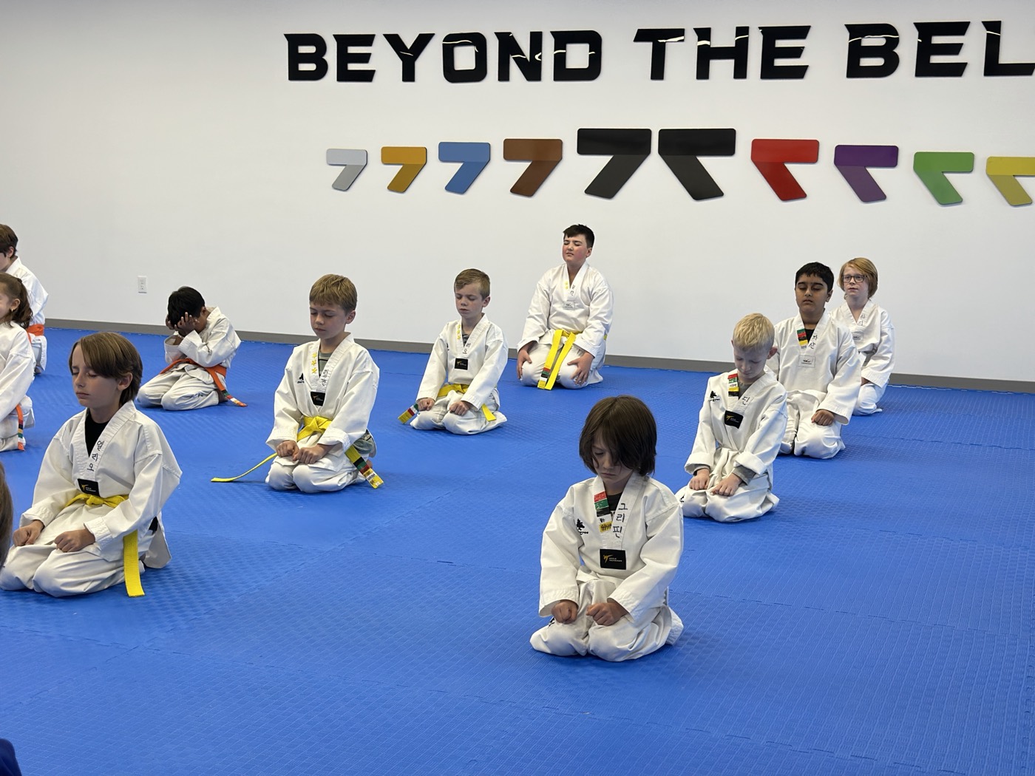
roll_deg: -0.9
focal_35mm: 48
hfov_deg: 39.7
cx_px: 518
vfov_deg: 30.3
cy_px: 388
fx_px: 1435
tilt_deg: -8.2
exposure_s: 1/94
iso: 125
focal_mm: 6.86
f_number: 1.78
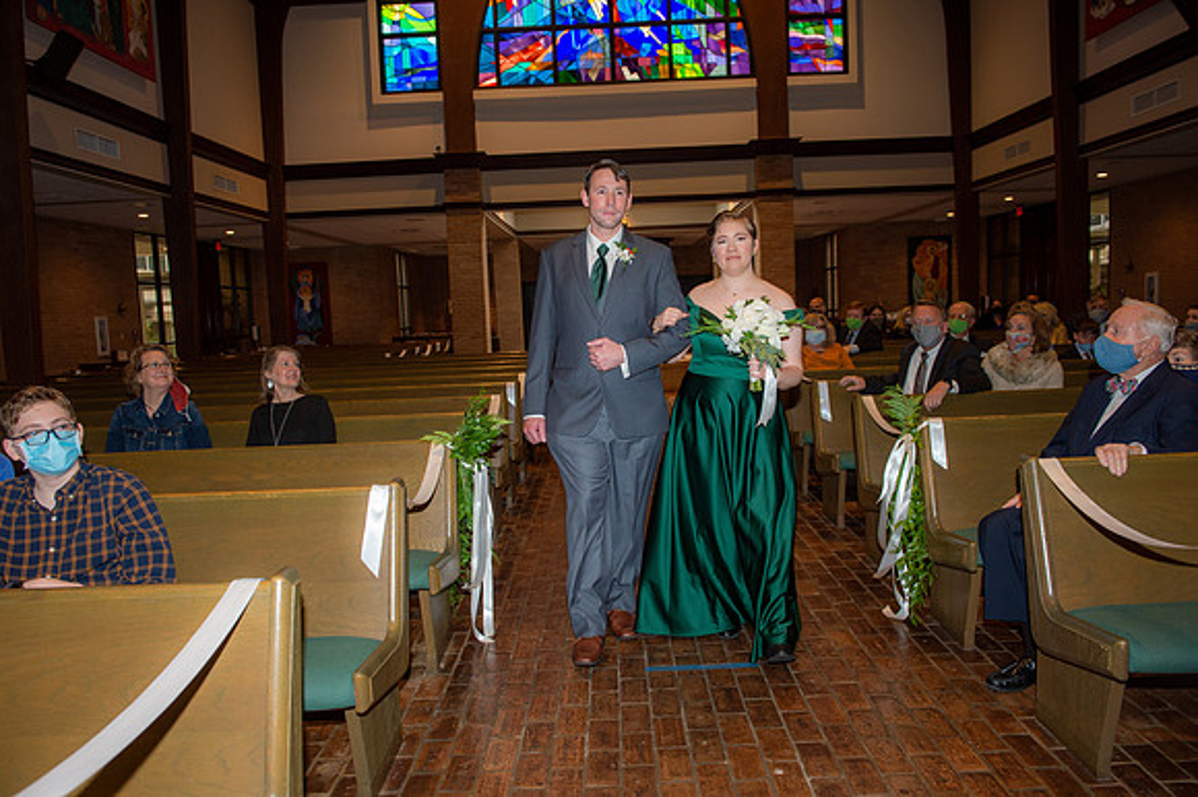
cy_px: 398
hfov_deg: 67.4
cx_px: 599
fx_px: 898
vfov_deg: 47.9
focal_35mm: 27
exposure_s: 1/160
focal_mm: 27
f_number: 5.6
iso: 1250
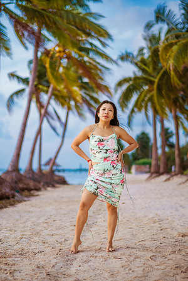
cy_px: 140
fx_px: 454
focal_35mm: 58
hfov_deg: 23.4
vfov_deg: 34.5
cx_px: 94
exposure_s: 1/5000
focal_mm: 58
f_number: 1.8
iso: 640
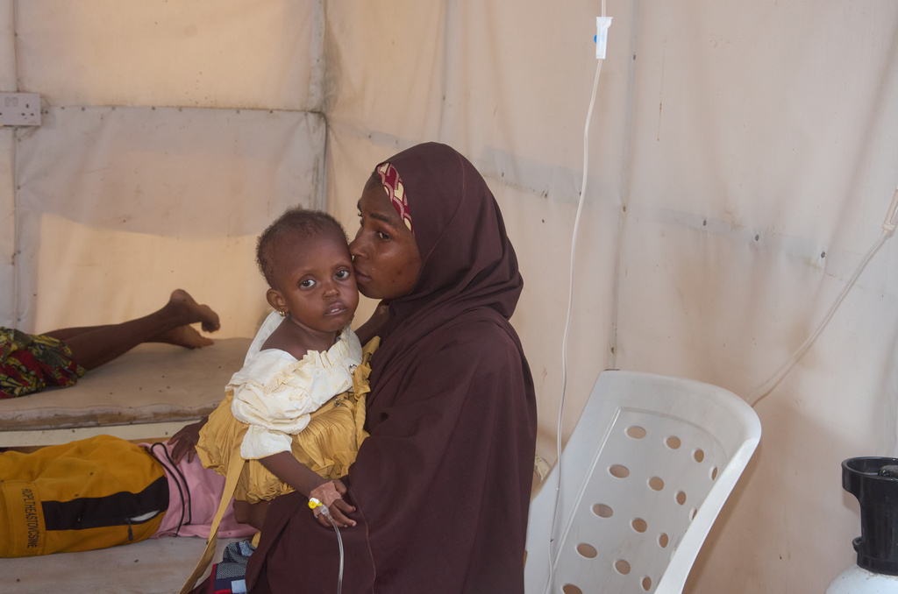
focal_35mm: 75
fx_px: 1867
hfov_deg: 27.0
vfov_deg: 18.1
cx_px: 449
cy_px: 297
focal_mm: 50
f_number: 7.1
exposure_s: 1/320
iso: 1600
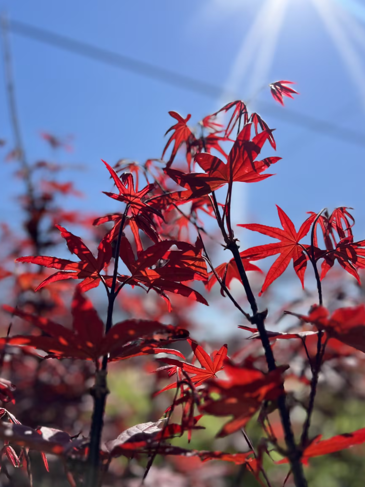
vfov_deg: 61.5
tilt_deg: +13.0
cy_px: 269
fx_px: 408
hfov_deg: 48.2
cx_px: 179
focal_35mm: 29
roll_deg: +1.7
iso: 50
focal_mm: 5.7
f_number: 1.5
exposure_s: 1/2571
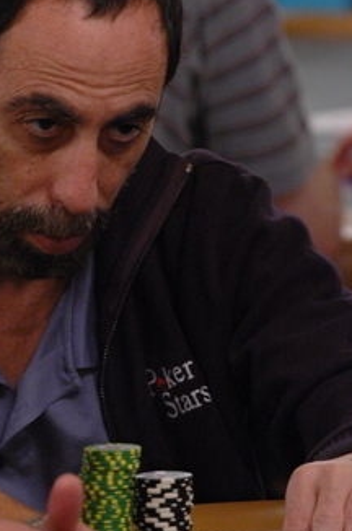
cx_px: 39
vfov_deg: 3.2
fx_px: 9470
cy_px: 406
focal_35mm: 643
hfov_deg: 2.1
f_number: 4
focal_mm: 200
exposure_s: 1/50
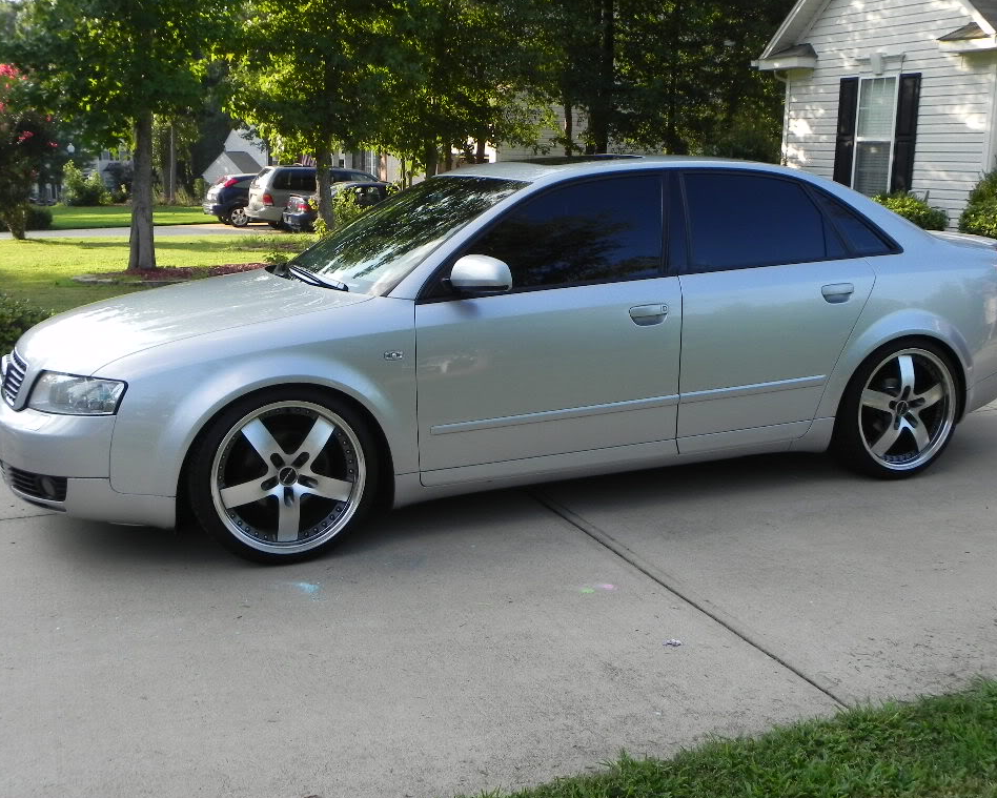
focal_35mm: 39
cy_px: 400
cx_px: 511
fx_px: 1151
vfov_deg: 38.2
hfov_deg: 46.8
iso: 160
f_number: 5
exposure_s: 1/178
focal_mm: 6.6
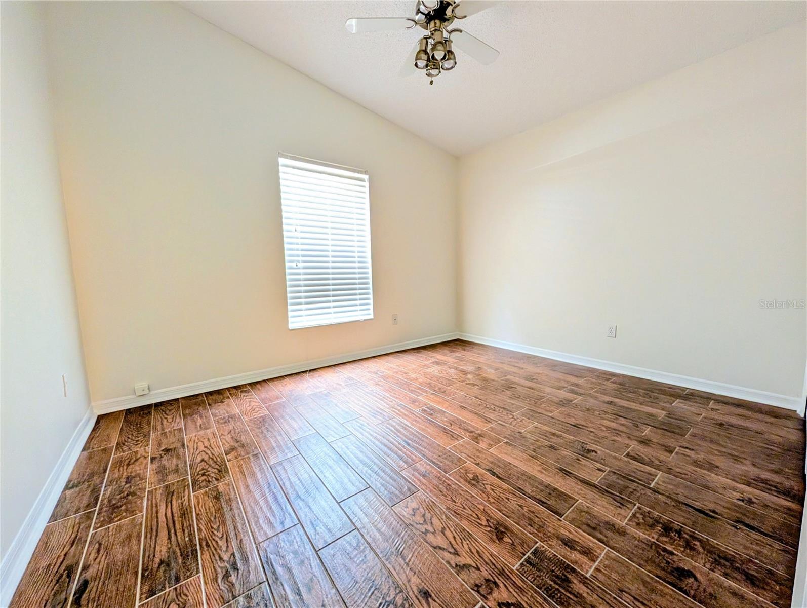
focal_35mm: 12
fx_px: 280
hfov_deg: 110.5
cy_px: 304
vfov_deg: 94.6
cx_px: 404
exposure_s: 1/40
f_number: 1.7
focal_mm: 2.02
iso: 243
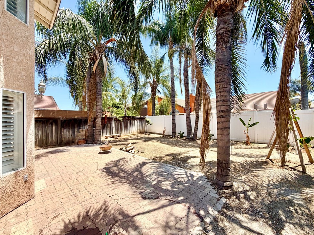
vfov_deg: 81.7
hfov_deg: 98.0
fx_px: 136
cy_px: 117
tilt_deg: +0.5
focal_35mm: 15
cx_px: 167
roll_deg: +0.7
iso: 32
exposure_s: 1/770
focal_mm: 2.22
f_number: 2.2
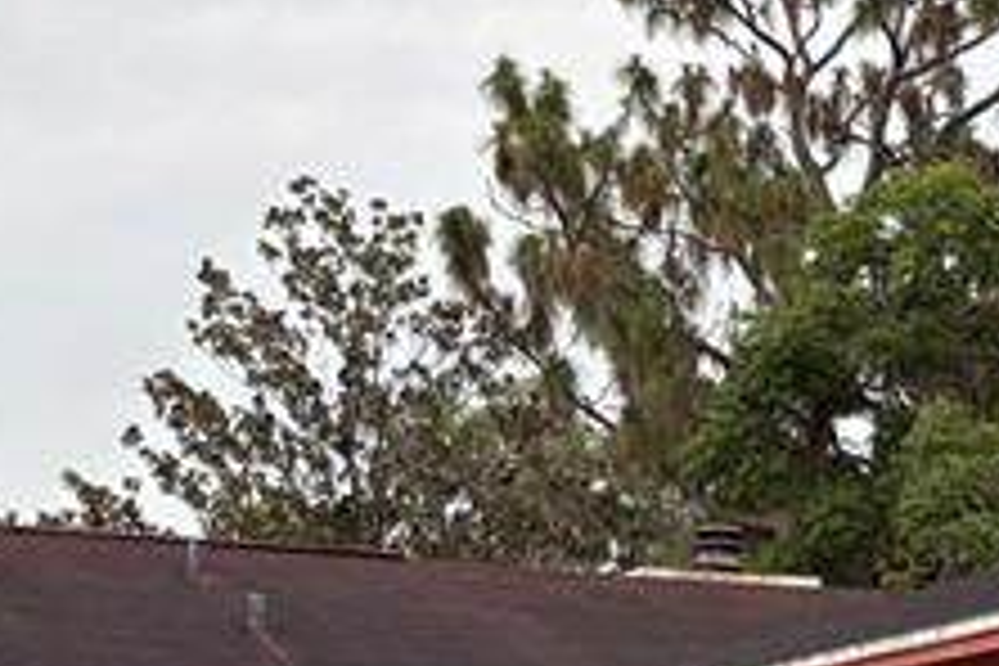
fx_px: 3468
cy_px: 1098
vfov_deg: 10.5
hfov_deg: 16.2
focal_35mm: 125
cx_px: 832
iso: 40
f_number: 1.6
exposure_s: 1/322
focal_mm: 5.96
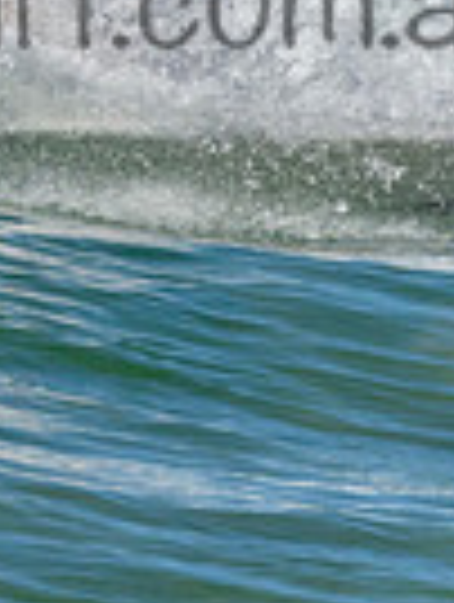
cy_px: -110
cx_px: -6
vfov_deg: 0.4
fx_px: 79663
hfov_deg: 0.3
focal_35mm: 4570
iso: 720
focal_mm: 800
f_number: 11
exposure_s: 1/2000
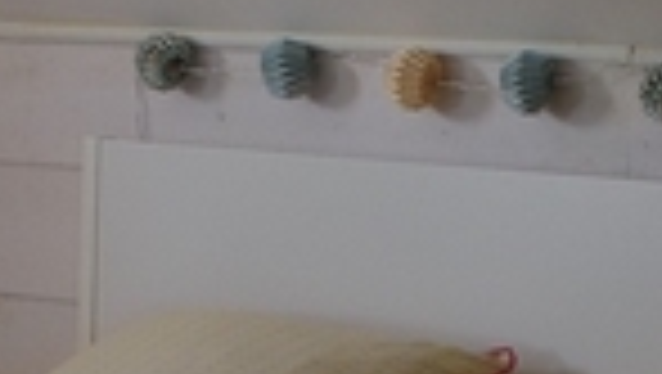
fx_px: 2706
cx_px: 428
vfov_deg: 7.8
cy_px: 543
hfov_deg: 13.9
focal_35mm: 154
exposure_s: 1/40
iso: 800
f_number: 5.6
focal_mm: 18
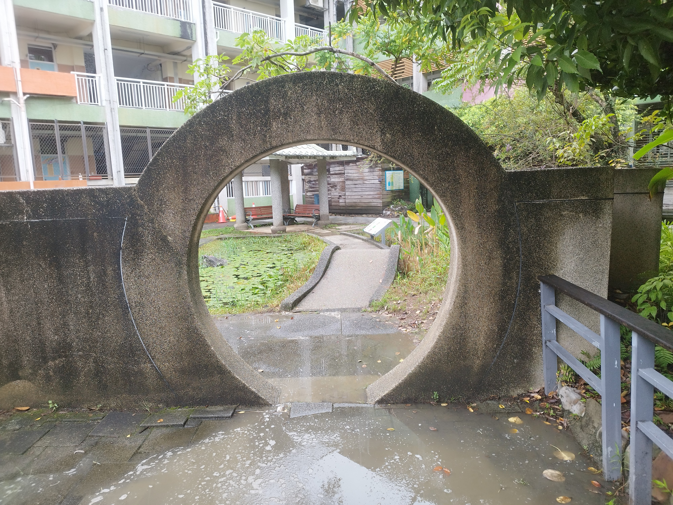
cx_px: 336
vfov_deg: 56.8
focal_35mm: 24
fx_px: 467
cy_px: 252
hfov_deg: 71.6
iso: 60
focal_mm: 5.89
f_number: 1.89
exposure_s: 1/40
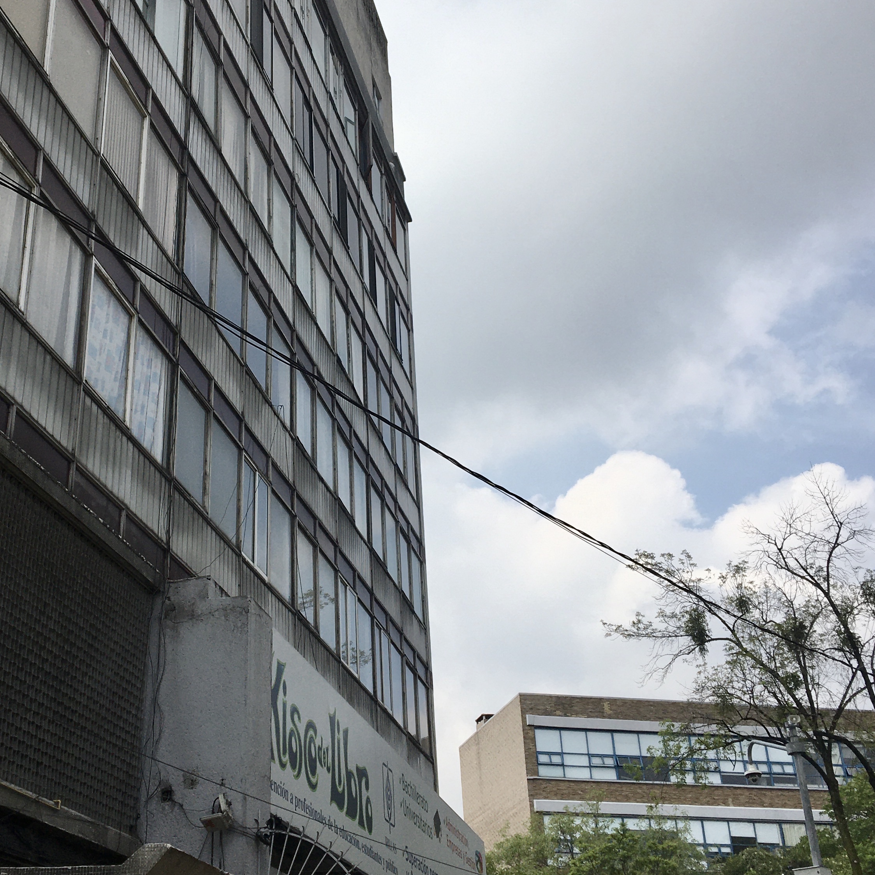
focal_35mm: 46
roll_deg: +0.7
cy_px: 413
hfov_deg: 36.5
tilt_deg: +28.3
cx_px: 315
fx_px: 1316
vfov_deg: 36.8
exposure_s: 1/1709
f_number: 2.2
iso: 25
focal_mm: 4.15
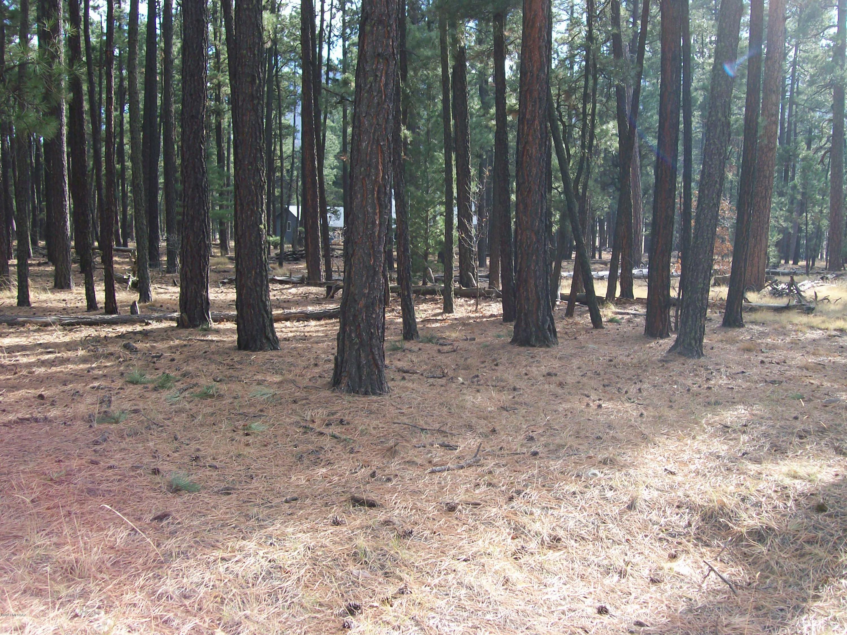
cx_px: 424
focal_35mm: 36
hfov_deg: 51.4
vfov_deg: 39.7
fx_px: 881
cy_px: 318
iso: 80
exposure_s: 1/348
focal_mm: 6
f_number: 2.7
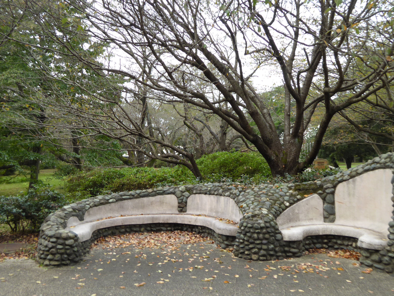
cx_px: 197
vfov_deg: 41.8
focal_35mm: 34
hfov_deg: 54.0
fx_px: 387
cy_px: 148
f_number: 3.6
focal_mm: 5.8
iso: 160
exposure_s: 1/250
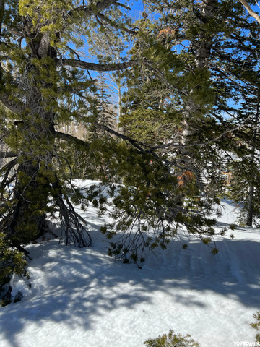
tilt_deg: -5.9
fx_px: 260
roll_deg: +0.4
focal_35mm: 26
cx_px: 130
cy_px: 174
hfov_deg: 53.1
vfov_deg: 67.3
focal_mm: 5.7
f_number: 1.5
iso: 50
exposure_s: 1/2513
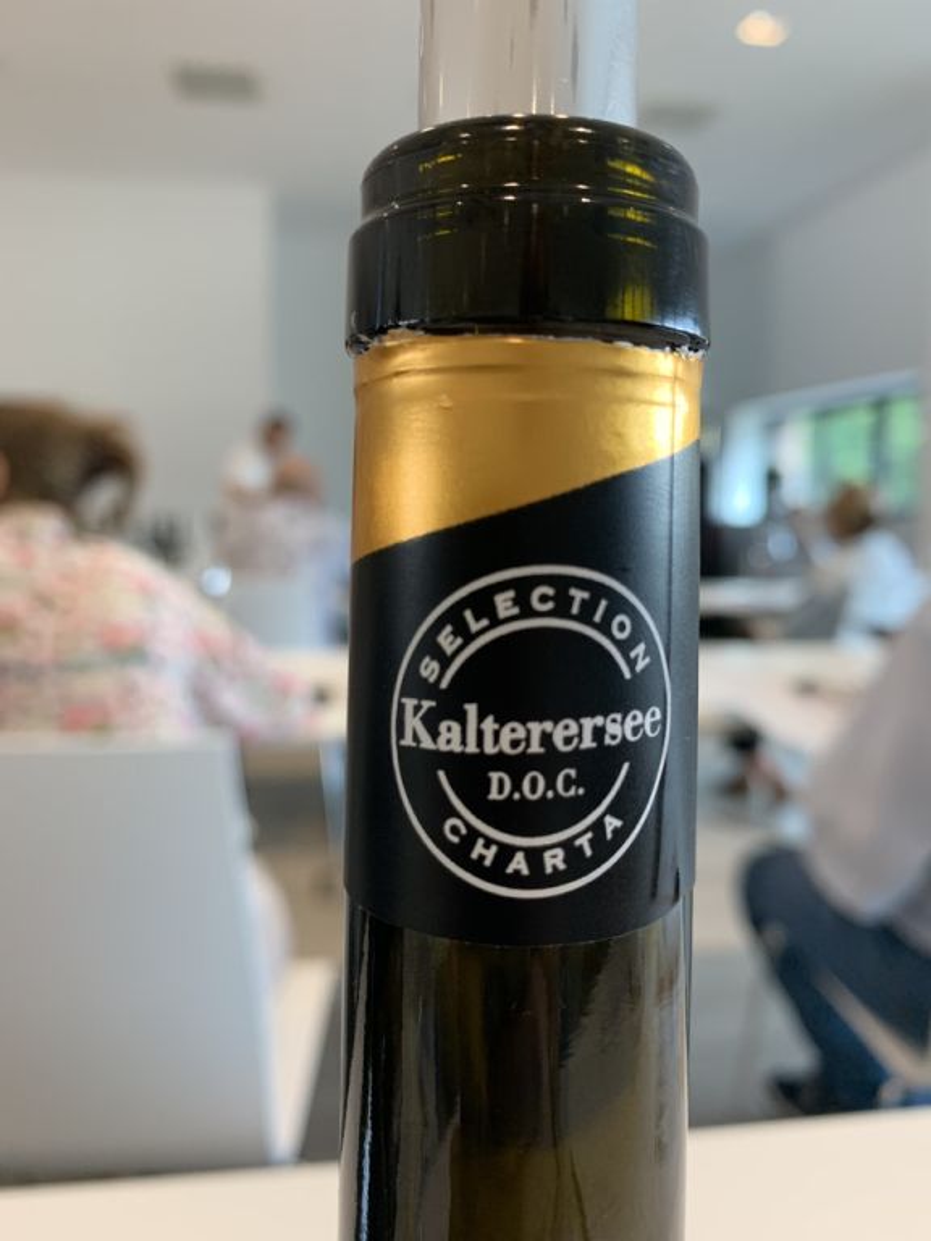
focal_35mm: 26
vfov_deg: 67.3
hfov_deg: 53.1
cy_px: 620
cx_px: 466
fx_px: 932
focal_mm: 4.25
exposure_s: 1/60
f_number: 1.8
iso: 100
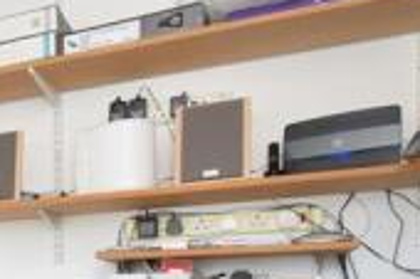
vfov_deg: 22.0
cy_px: 315
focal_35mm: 58
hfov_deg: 25.3
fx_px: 676
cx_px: -222
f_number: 10
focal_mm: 10
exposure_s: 1/6
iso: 500
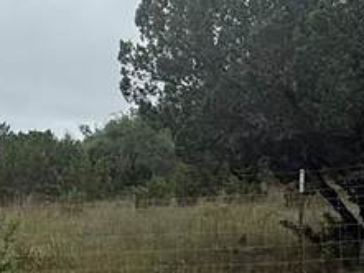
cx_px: -76
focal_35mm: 81
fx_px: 852
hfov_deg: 22.2
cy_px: 181
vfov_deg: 18.2
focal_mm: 2.22
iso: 50
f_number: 2.2
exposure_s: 1/458
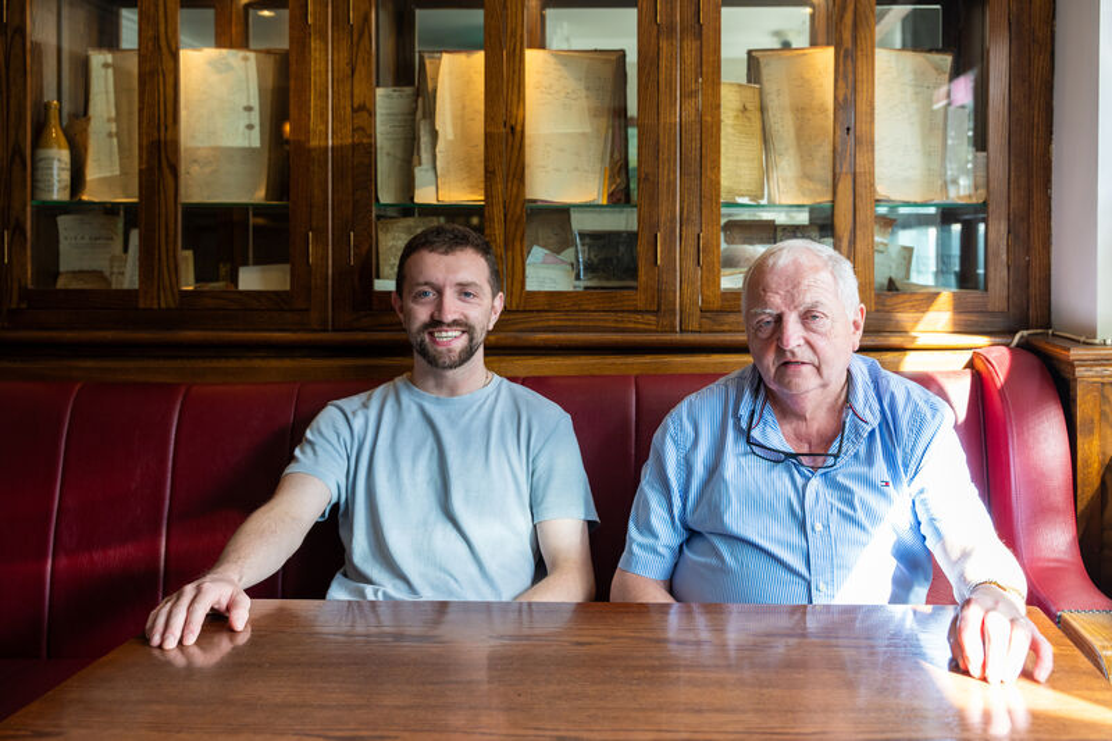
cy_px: 370
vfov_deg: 36.9
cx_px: 556
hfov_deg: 53.1
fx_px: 1112
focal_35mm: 36
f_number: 4
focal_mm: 36
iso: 500
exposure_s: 1/125
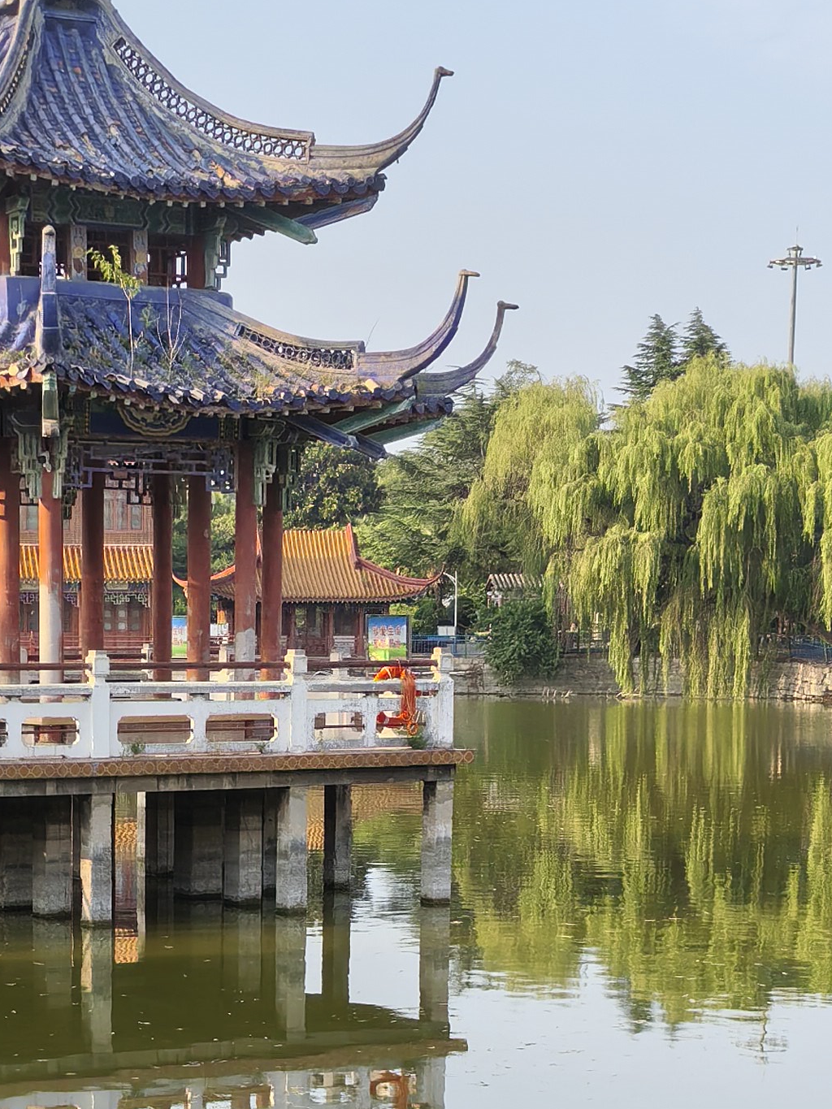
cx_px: 120
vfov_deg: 23.2
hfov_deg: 18.0
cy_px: 1076
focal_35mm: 81
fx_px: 2595
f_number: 1.9
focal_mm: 5.52
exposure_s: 1/1366
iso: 50
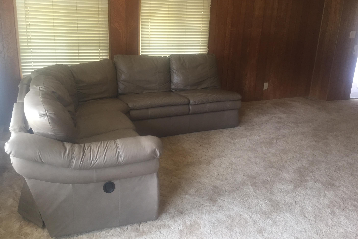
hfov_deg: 60.3
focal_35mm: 31
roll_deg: -3.7
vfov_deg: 42.2
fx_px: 308
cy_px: 102
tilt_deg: -16.0
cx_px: 180
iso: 100
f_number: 2.2
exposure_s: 1/30
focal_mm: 4.15
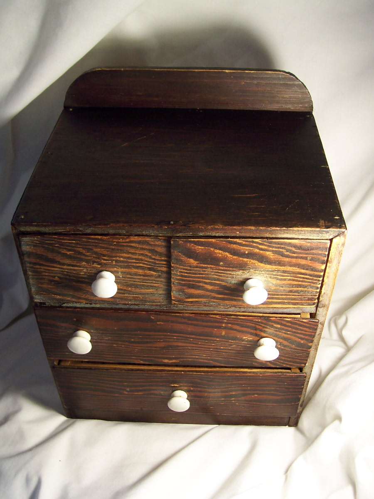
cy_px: 250
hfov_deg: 38.7
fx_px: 533
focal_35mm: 37
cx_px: 187
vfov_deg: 50.1
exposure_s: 1/45
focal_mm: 5.6
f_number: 2.8
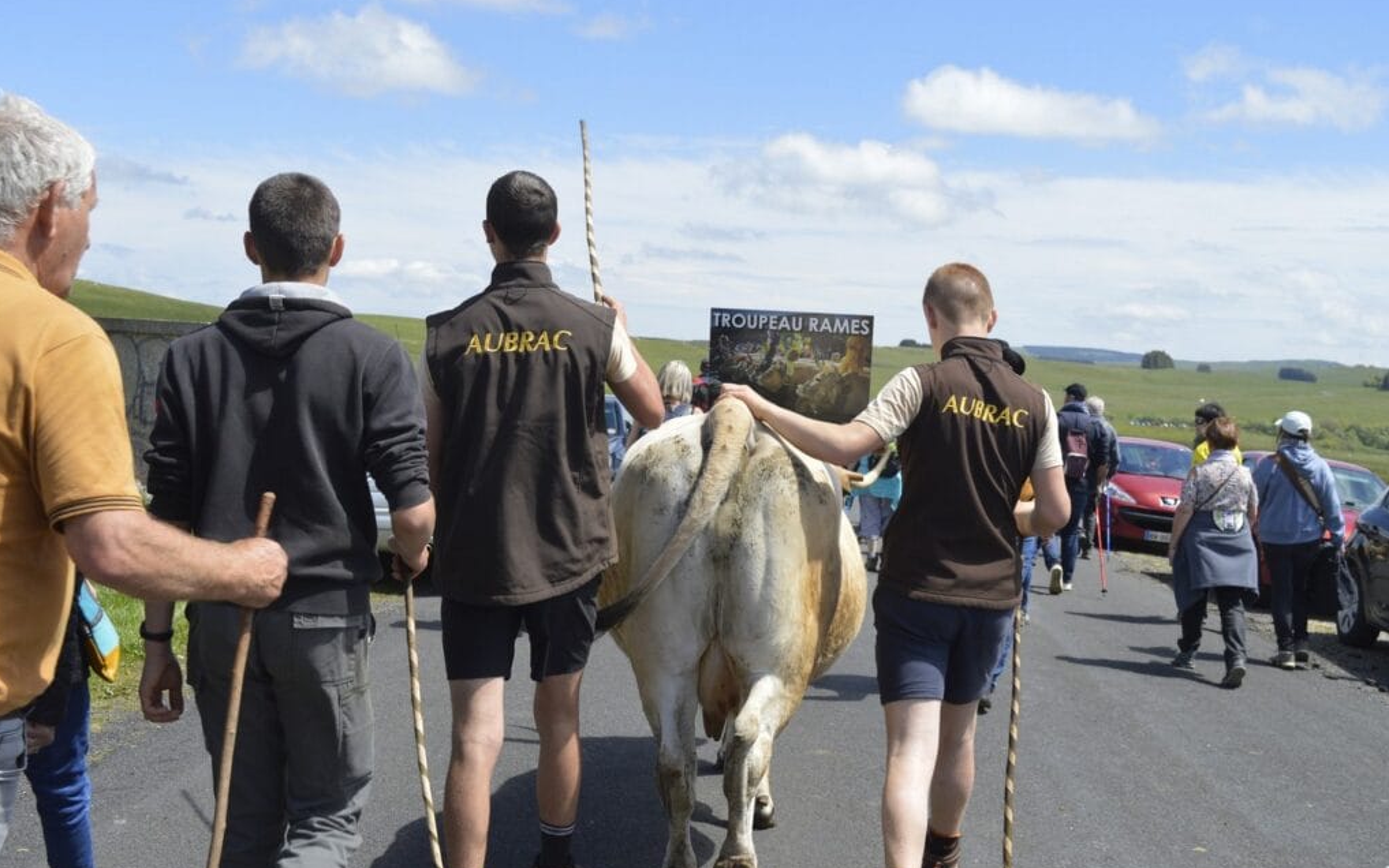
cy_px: 433
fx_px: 1572
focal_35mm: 42
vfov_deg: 30.9
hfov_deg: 47.7
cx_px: 692
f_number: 8
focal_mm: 27
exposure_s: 1/250
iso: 100
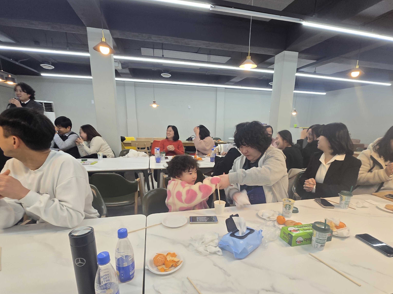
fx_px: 193
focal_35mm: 17
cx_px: 207
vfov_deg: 74.1
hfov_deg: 90.9
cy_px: 173
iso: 80
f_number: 2.2
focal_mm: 1.7
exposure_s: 1/60
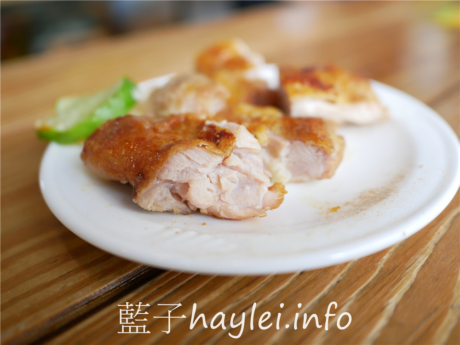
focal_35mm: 30
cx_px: 230
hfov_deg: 60.0
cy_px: 172
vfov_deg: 46.8
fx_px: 399
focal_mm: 15
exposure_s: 1/125
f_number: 1.7
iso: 200
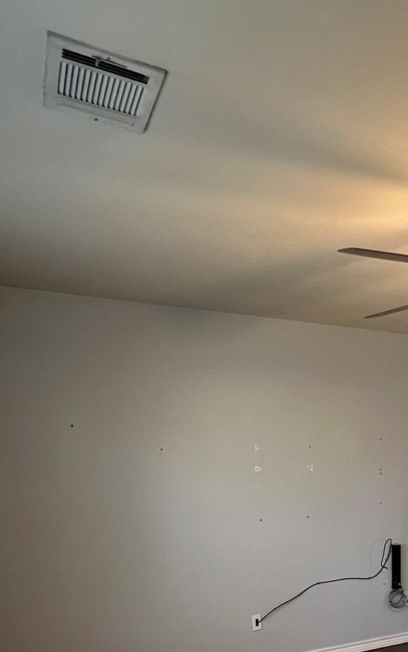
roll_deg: +0.6
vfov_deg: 55.9
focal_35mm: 31
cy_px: 540
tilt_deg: -8.1
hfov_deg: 38.4
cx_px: 351
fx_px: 551
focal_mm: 1.57
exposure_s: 1/60
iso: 400
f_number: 1.8
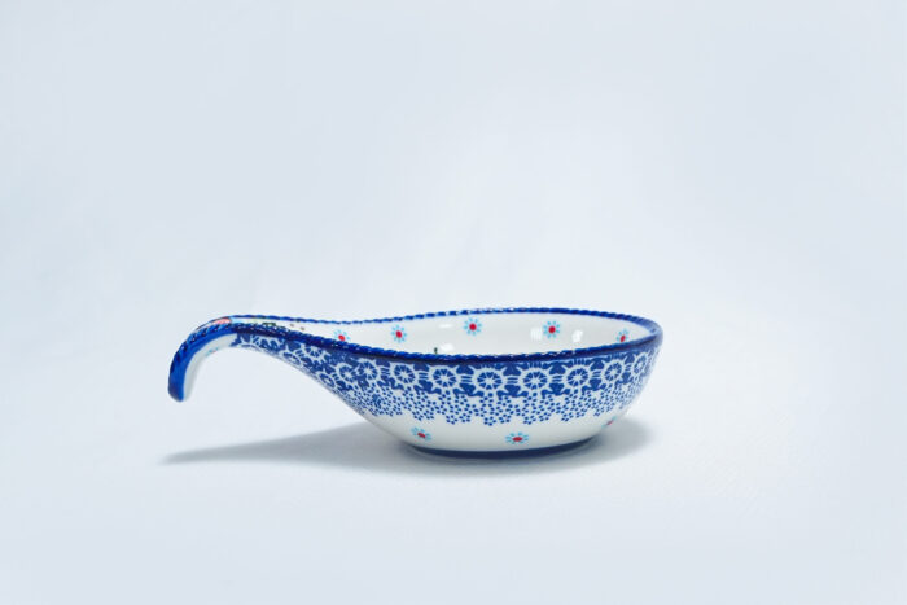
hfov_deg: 38.2
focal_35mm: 52
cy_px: 302
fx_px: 1310
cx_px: 454
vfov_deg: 26.0
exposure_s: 1/160
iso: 2500
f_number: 9
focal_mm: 35
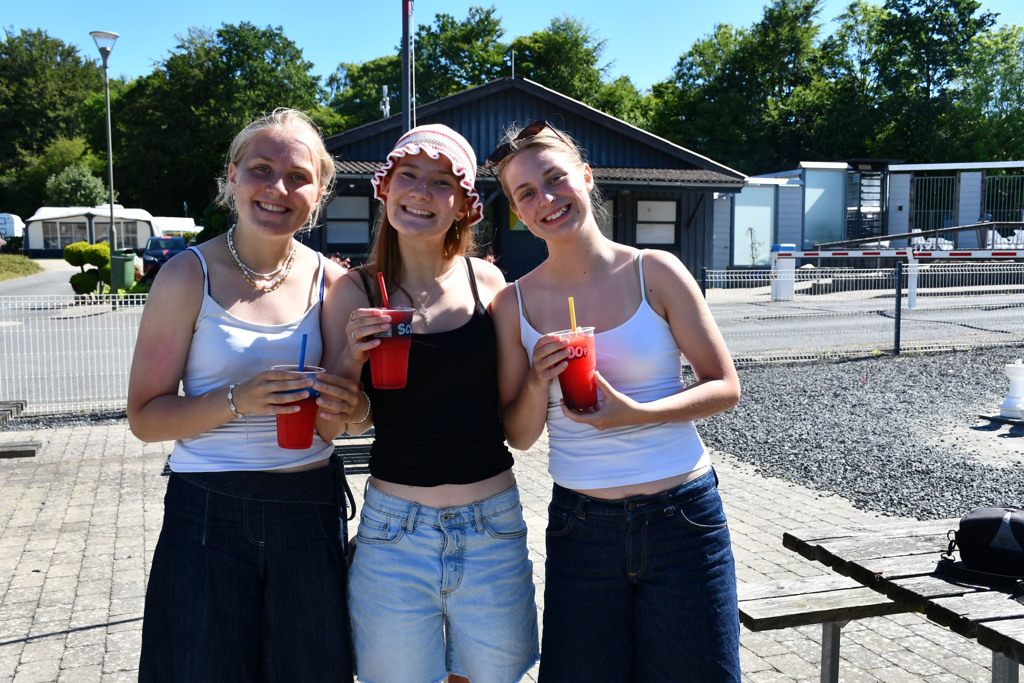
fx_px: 1024
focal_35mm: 36
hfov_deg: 53.1
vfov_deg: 36.9
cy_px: 342
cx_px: 512
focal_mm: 24
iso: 180
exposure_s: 1/250
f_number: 8
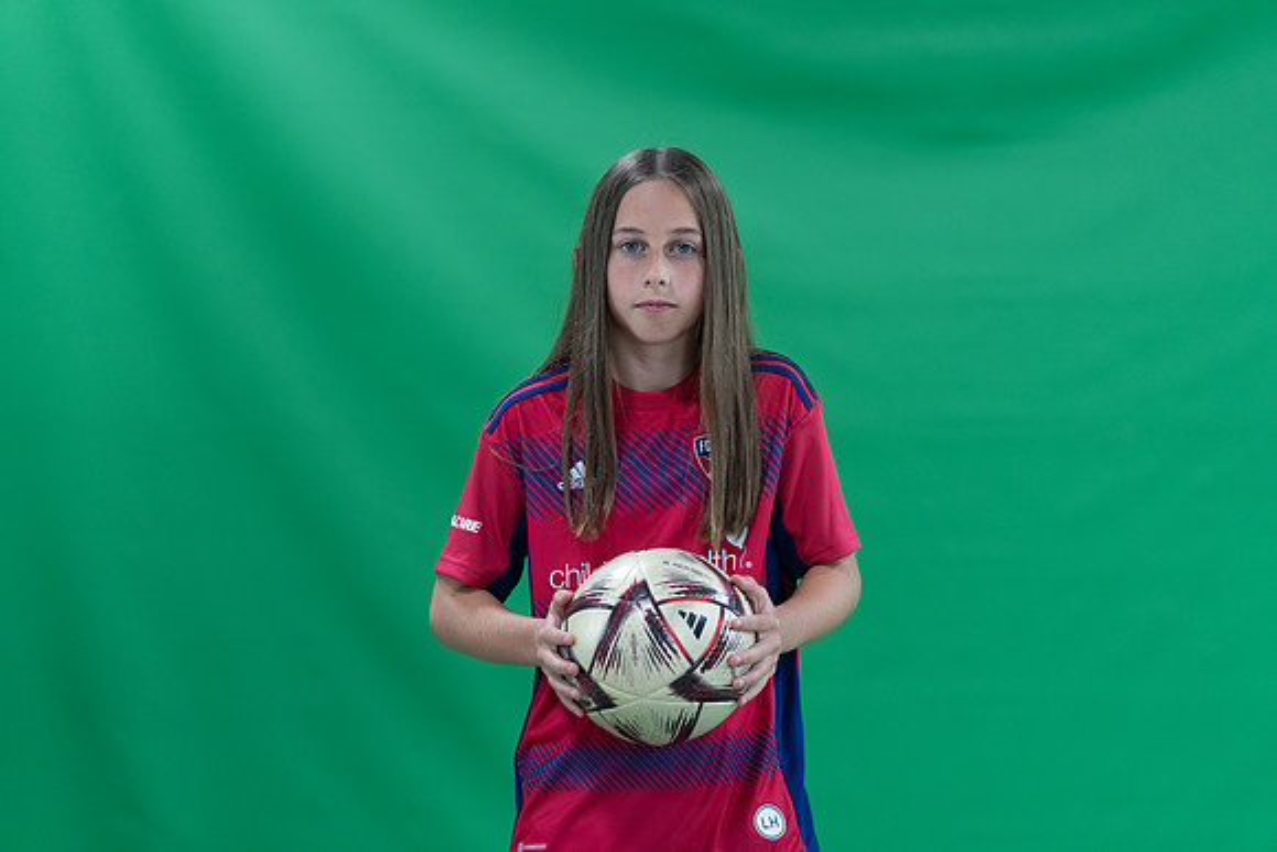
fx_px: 5393
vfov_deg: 9.0
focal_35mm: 152
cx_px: 638
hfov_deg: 13.5
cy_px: 426
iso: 1000
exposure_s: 1/250
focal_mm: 152
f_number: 2.8
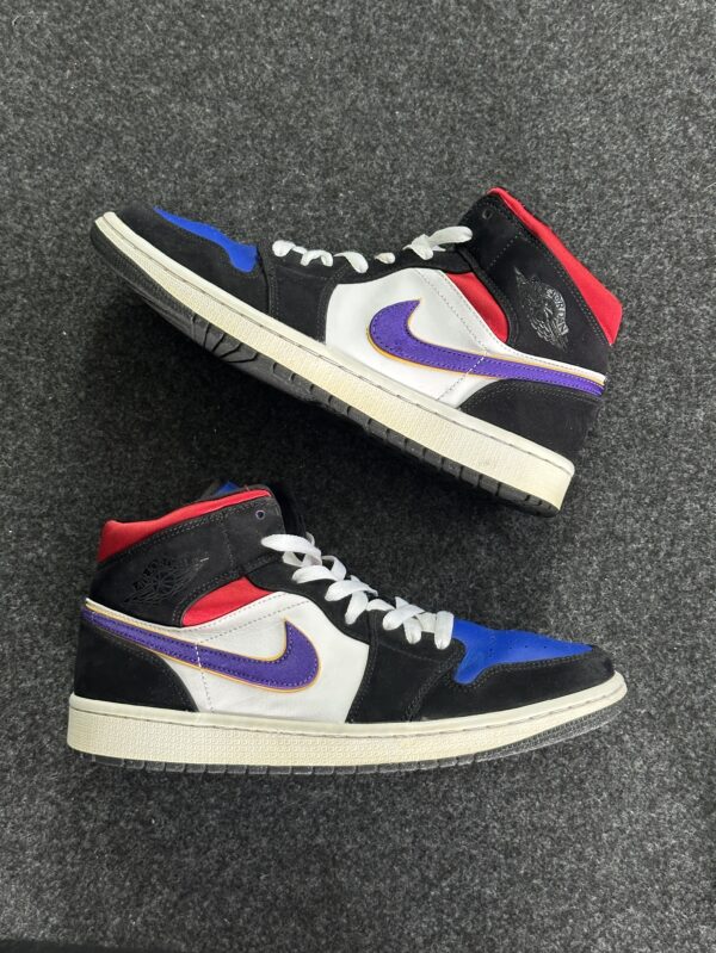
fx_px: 1323
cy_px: 476
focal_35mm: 48
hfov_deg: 30.3
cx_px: 358
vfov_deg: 39.6
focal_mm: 6.86
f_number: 1.78
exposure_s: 1/53
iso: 200
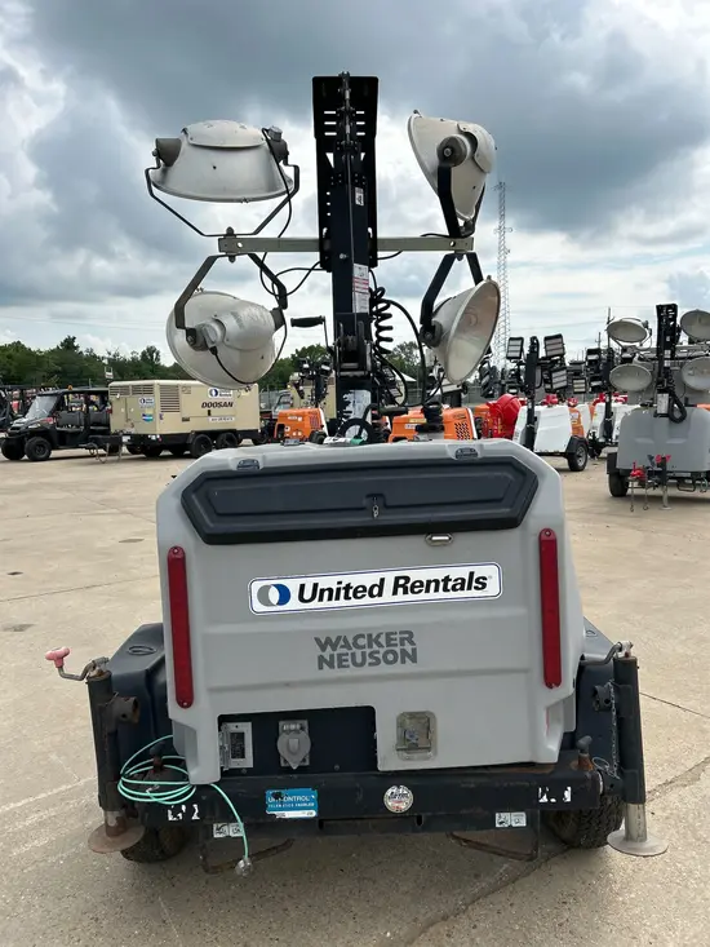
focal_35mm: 26
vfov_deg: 67.3
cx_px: 355
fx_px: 711
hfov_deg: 53.1
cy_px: 474
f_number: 1.5
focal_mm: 5.7
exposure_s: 1/4444
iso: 50
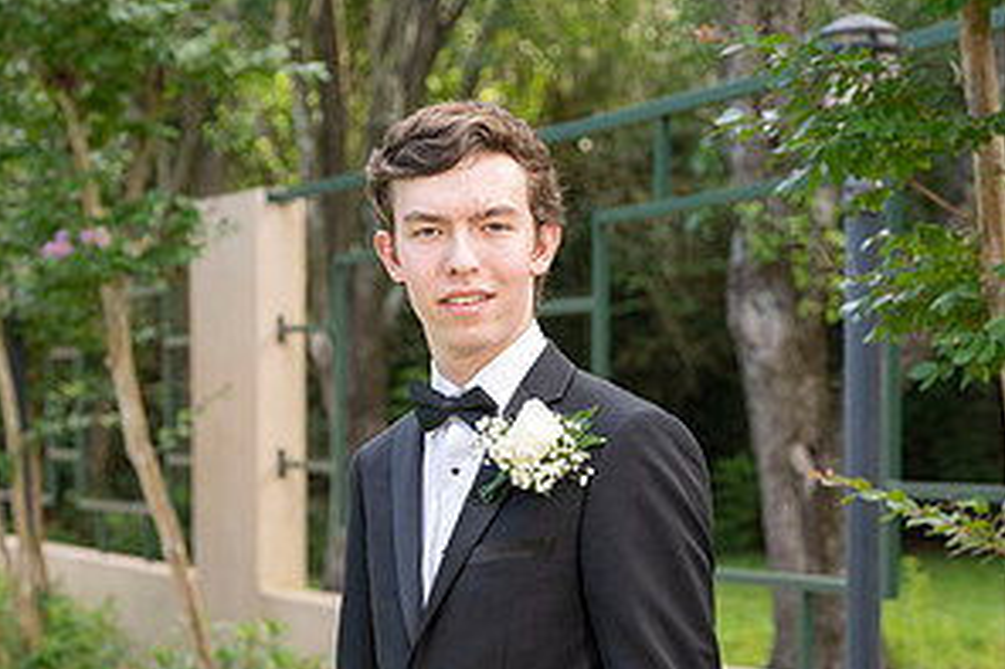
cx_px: 502
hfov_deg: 17.5
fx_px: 3264
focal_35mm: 117
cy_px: 621
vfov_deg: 11.6
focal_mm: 77
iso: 500
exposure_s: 1/200
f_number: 5
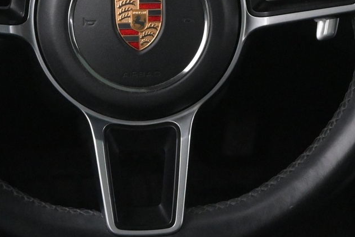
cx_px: 137
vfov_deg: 11.8
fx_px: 1134
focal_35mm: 115
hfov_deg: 17.8
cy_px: -6
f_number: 4.8
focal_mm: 30
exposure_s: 1/50
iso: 5600
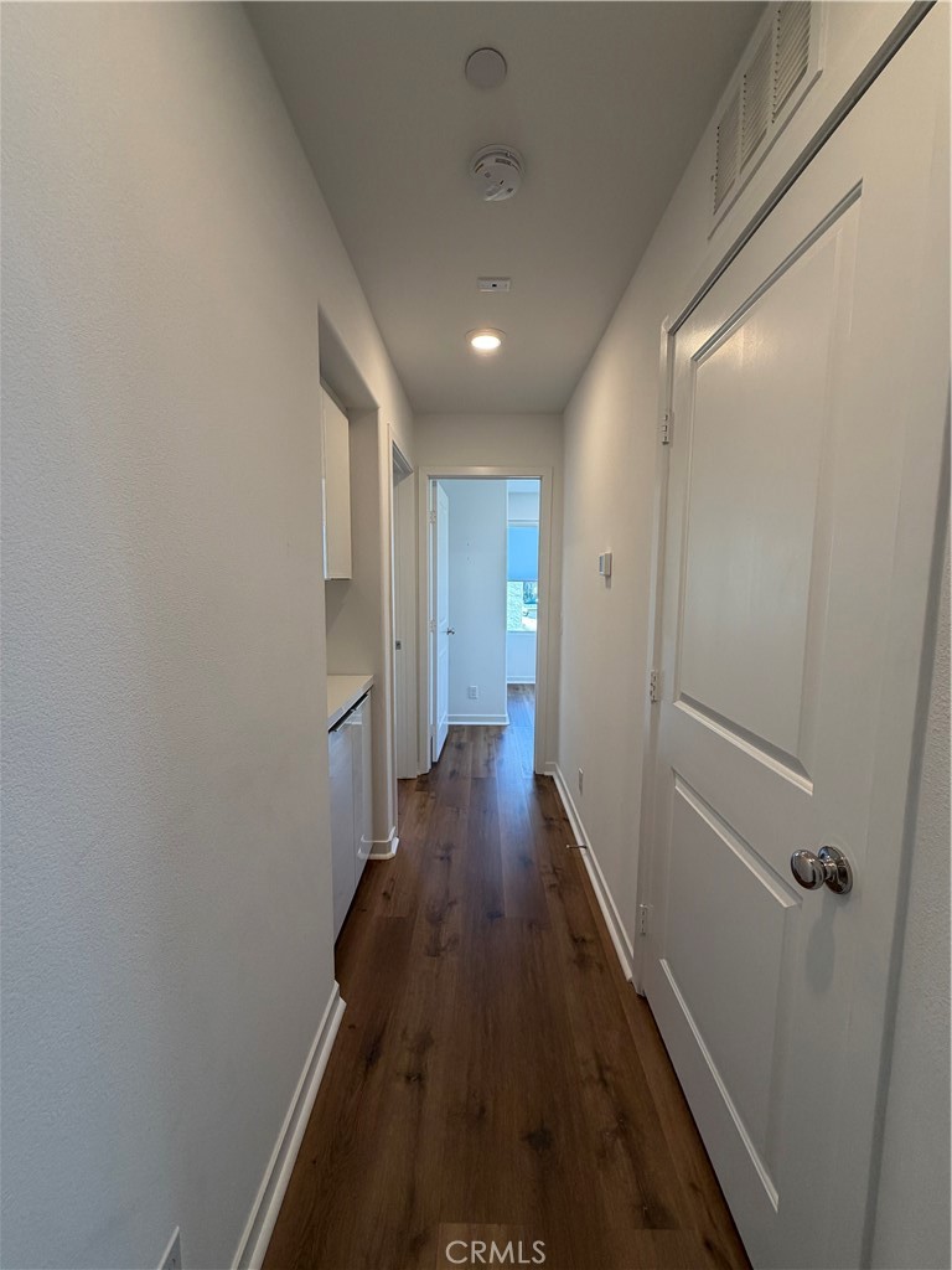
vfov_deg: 102.1
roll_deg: +0.0
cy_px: 635
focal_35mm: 14
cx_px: 476
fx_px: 513
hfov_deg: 85.7
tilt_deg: -5.7
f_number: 2.2
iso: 200
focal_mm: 2.22
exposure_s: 1/120
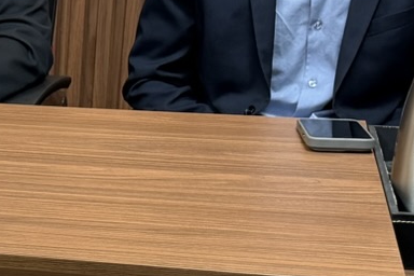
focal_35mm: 130
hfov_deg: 15.1
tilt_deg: -17.8
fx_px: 1495
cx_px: -122
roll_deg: -0.6
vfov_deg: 10.4
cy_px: 314
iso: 200
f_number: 1.78
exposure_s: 1/47
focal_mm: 6.76
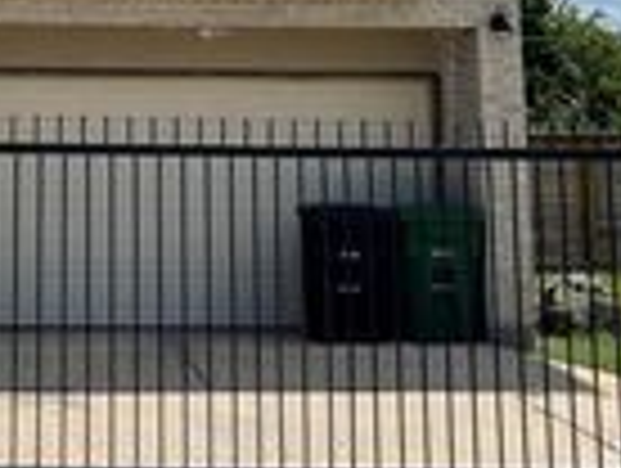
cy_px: -232
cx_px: 81
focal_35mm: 94
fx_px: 1689
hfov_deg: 20.5
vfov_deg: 14.7
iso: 32
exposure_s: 1/5618
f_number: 1.6
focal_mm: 5.1
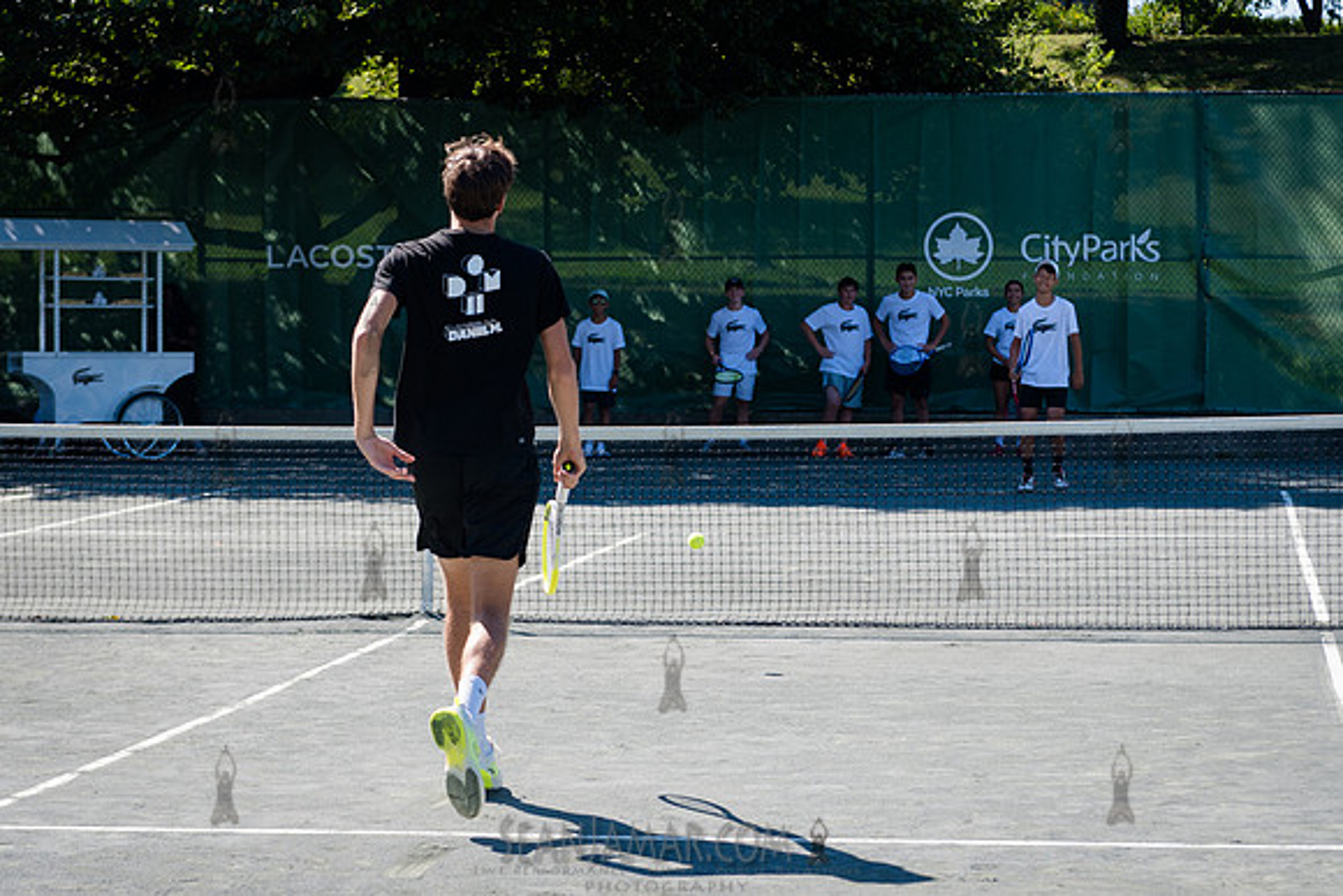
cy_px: 397
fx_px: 3720
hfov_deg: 20.5
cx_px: 709
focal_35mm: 100
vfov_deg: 13.7
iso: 200
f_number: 4
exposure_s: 1/640
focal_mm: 70
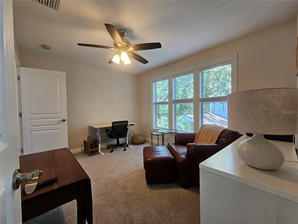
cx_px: 149
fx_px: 112
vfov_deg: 89.9
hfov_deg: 106.2
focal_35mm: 13
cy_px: 112
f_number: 2.2
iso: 125
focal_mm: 2.2
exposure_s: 1/60
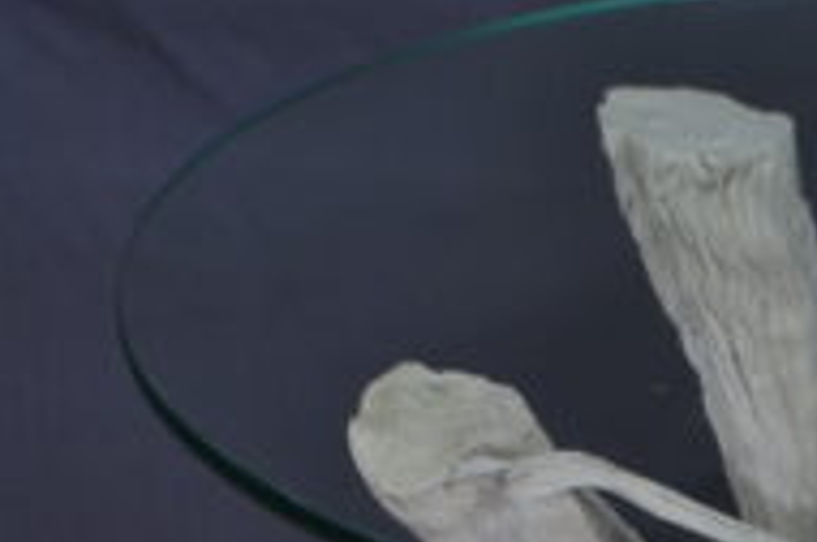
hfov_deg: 8.8
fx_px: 5211
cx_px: 1131
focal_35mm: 230
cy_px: 852
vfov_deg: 5.9
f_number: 7.1
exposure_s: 1/10
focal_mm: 38
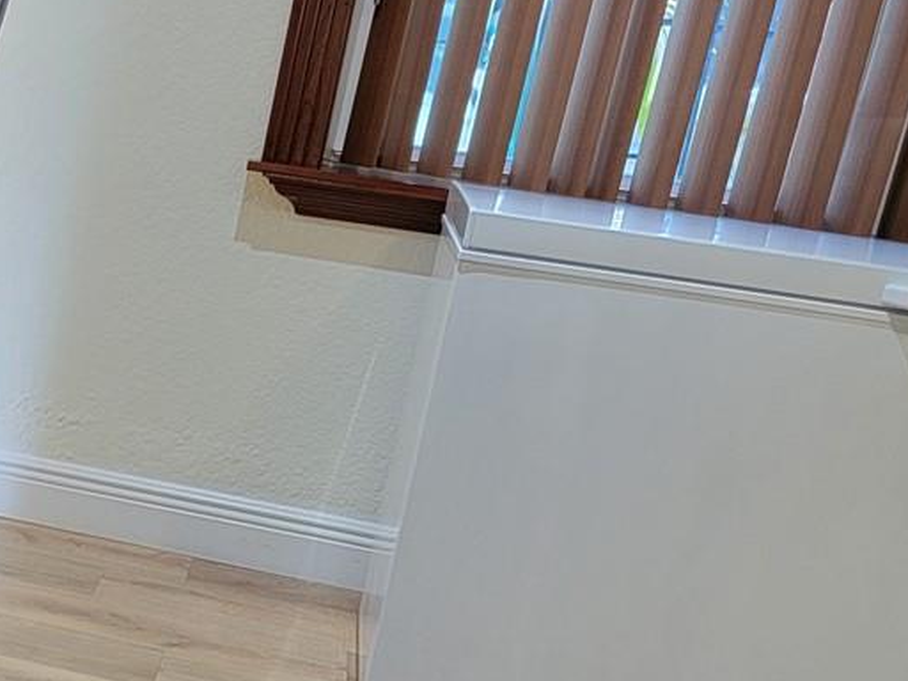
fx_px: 1967
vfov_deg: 19.6
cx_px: -406
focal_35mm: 75
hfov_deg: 22.1
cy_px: 360
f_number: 1.8
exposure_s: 1/40
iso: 200
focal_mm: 6.7
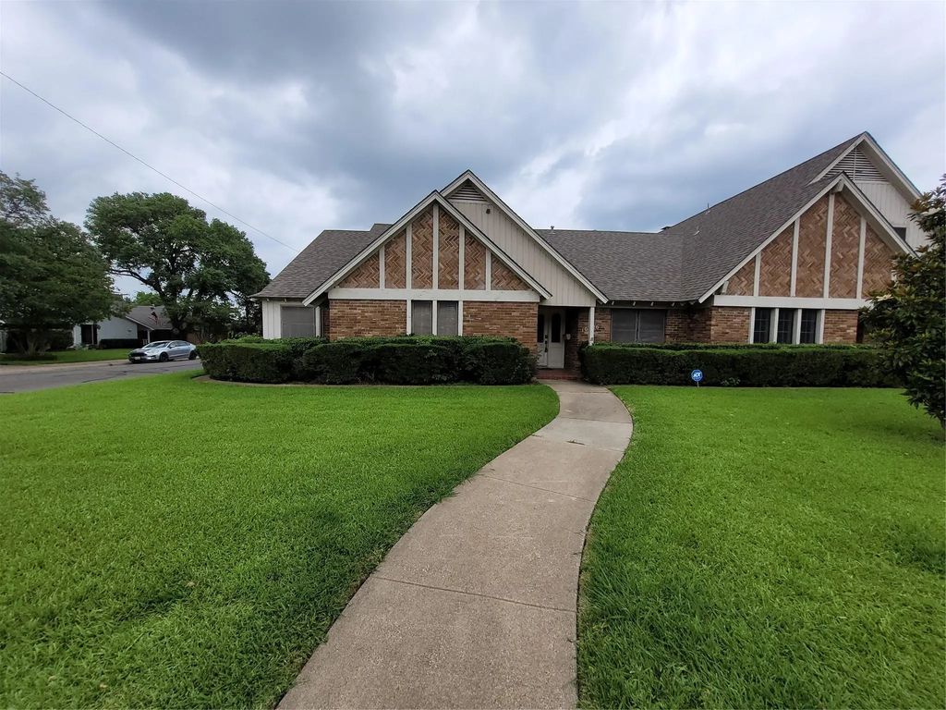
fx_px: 355
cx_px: 473
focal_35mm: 13
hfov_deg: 106.2
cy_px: 355
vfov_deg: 89.9
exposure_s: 1/1809
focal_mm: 1.74
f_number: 2.2
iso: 40
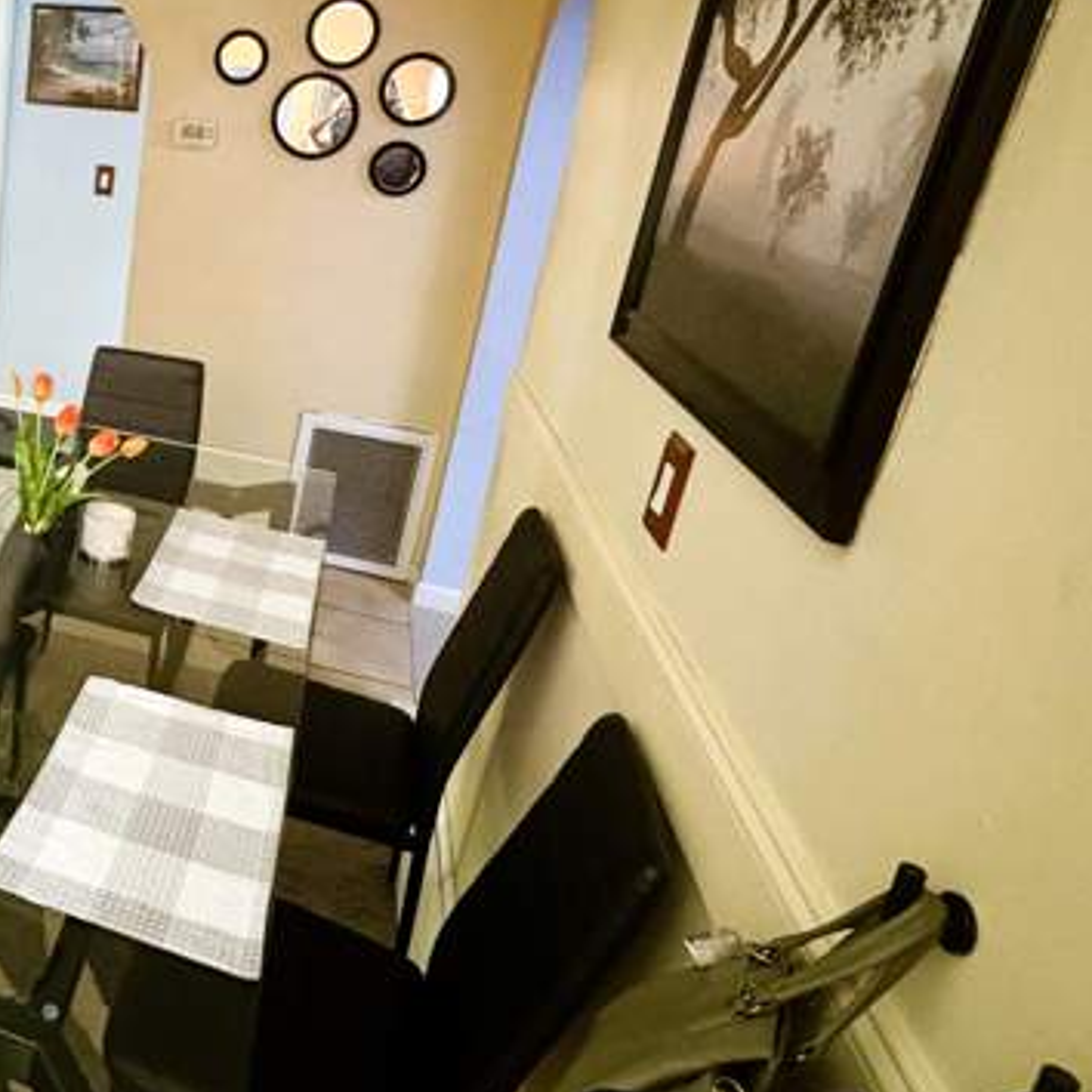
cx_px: 15
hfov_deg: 48.0
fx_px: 999
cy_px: 401
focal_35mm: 28
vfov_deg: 56.5
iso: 800
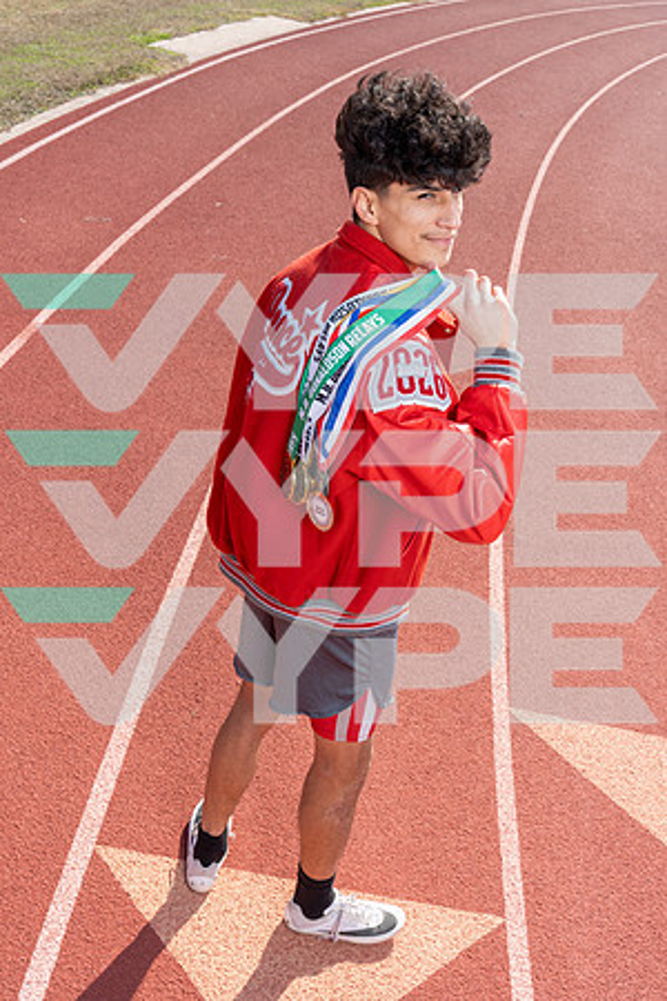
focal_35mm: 38
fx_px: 1056
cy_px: 500
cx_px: 334
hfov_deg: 35.1
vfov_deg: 50.7
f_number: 9
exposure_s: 1/200
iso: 125
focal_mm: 38
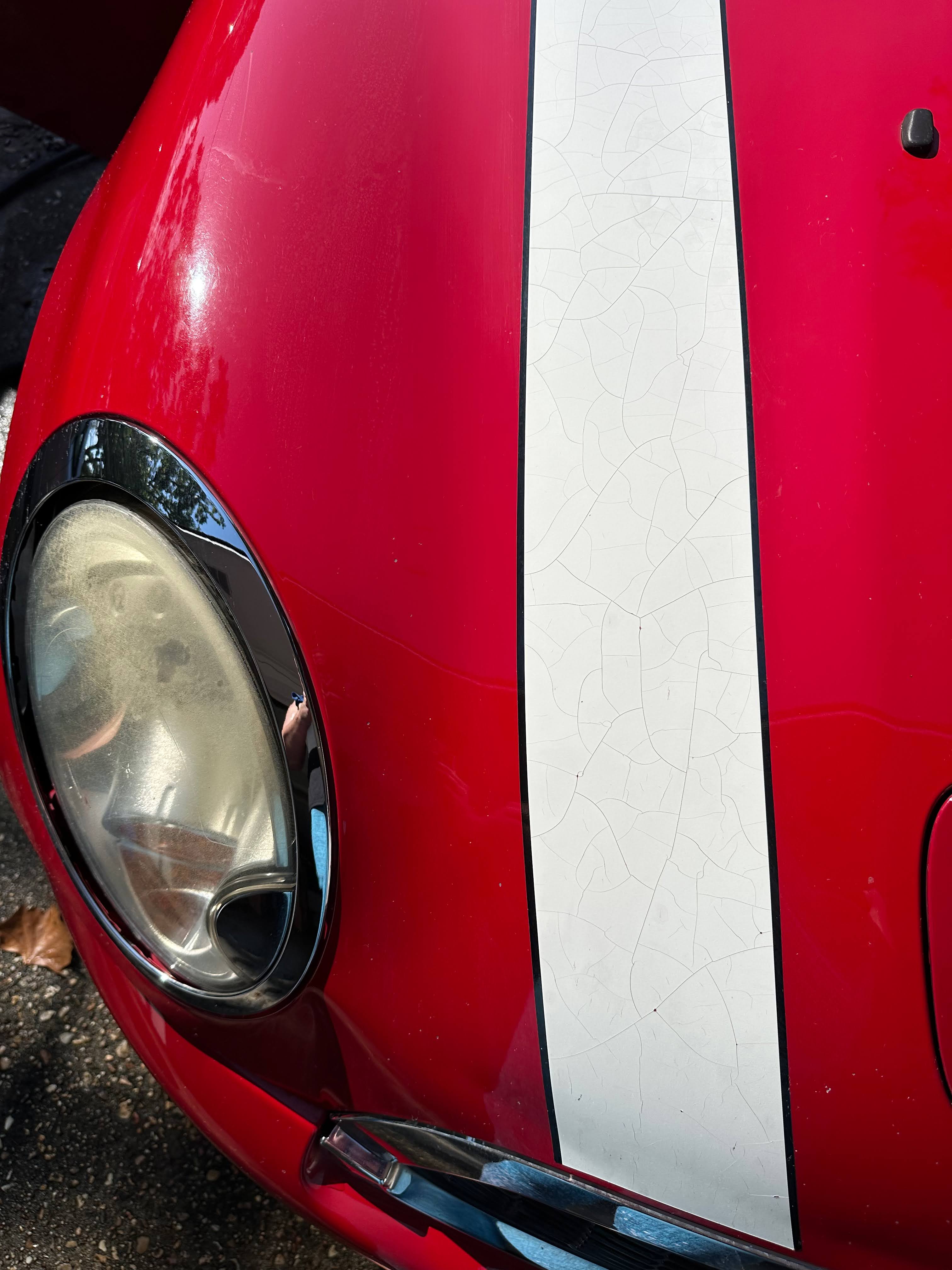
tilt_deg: -60.1
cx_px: 476
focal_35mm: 24
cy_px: 635
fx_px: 880
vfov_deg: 71.6
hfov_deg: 56.8
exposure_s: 1/6623
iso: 80
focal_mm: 6.86
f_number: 1.78
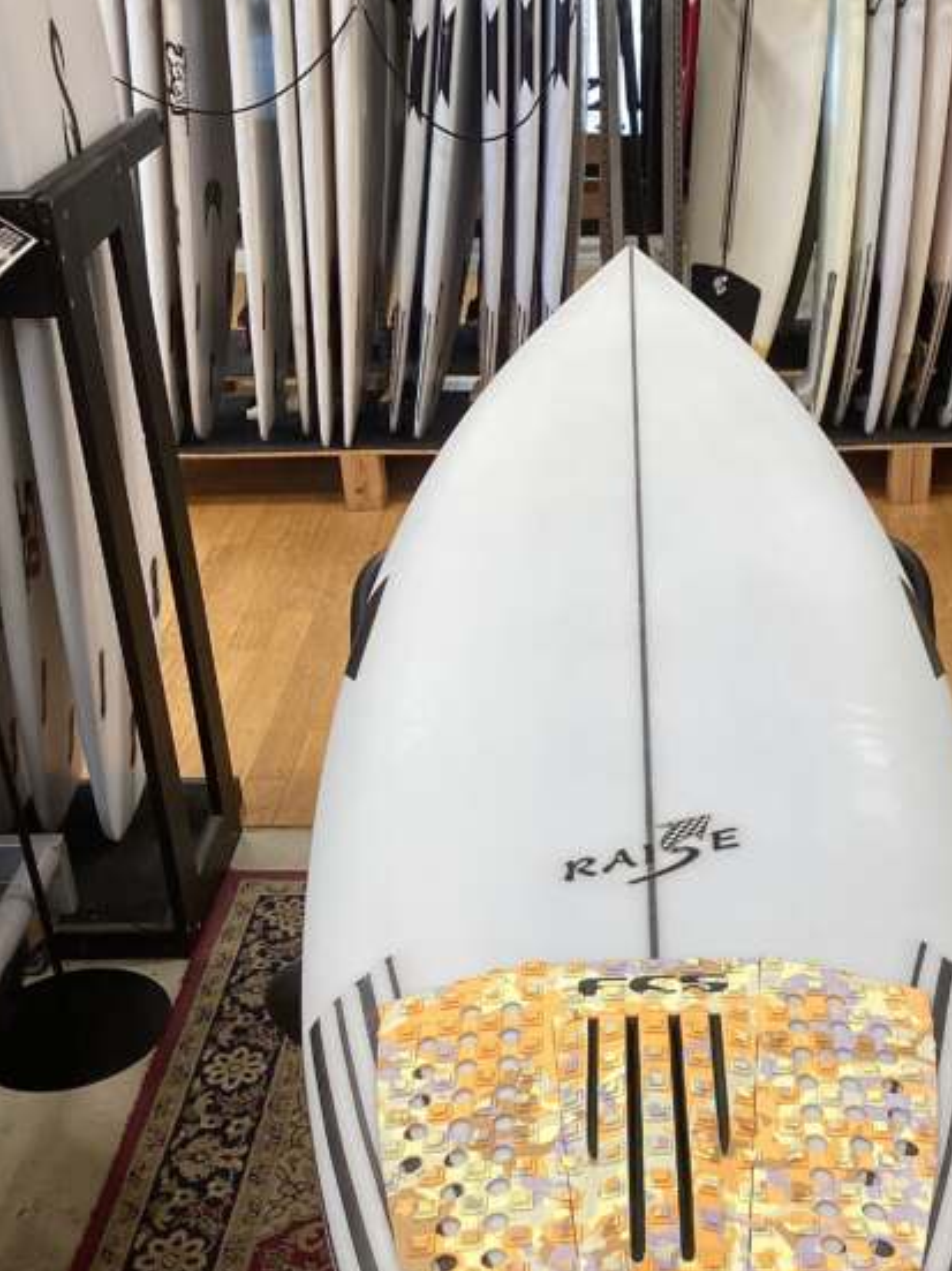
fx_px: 1651
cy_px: 773
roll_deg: -1.4
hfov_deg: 31.8
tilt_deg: -29.5
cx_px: 671
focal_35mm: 45
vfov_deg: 41.9
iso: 64
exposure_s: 1/60
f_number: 2.4
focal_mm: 3.3
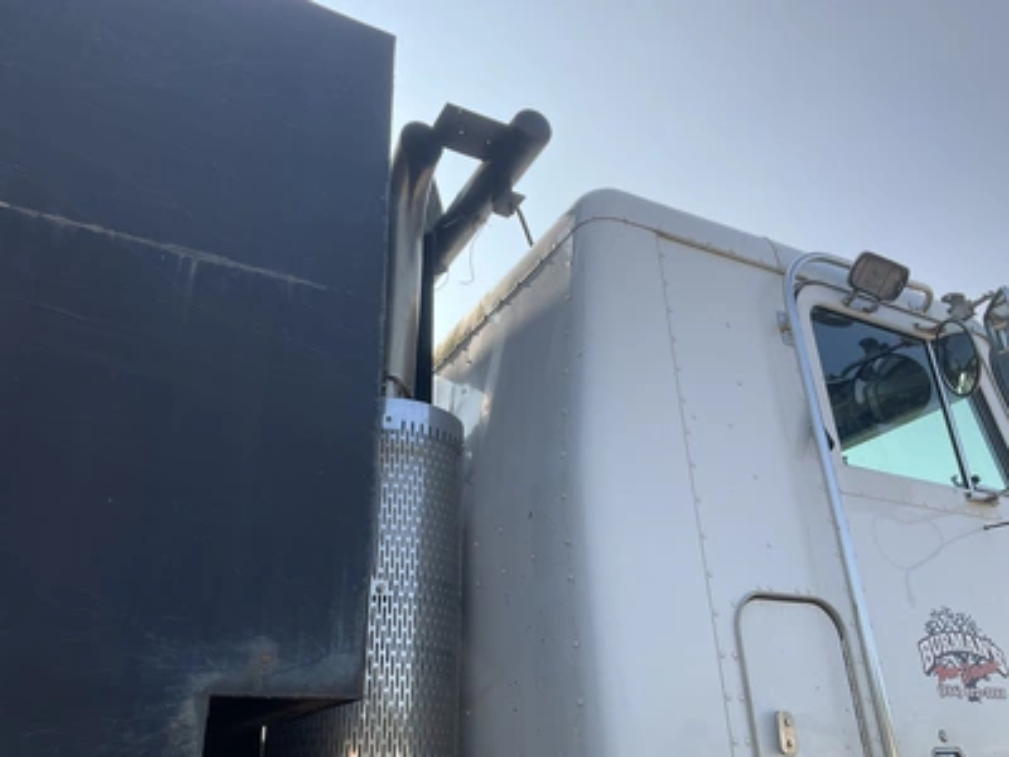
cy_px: 378
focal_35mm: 29
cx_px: 504
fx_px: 845
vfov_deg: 48.2
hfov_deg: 61.7
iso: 25
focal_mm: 3
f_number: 1.8
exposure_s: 1/792
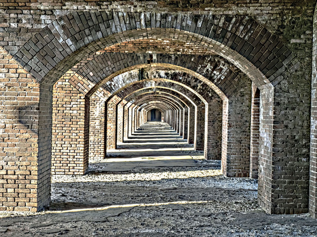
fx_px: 531
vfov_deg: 25.2
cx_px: 158
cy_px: 118
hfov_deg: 33.2
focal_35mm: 58
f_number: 8
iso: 1250
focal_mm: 29
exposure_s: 1/250
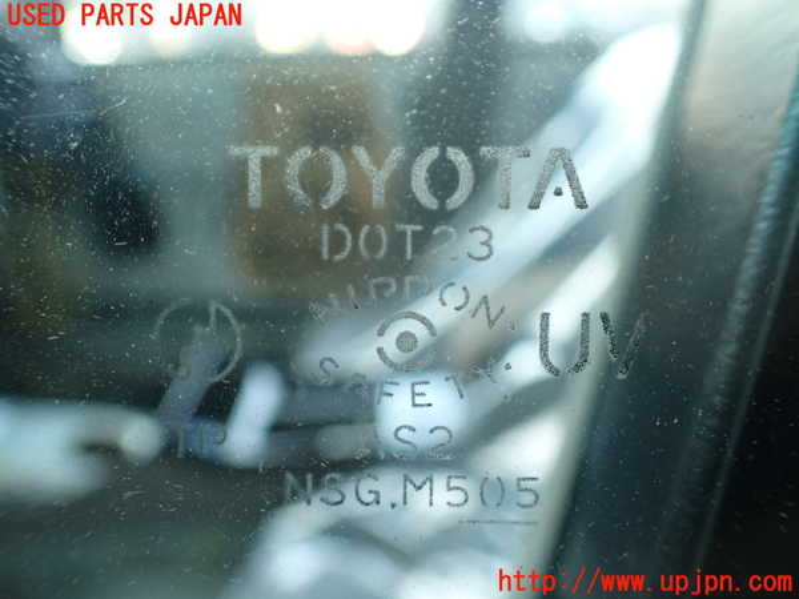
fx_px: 692
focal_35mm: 30
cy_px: 300
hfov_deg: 60.0
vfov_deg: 46.8
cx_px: 400
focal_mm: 5.4
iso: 400
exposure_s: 1/125
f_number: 2.3
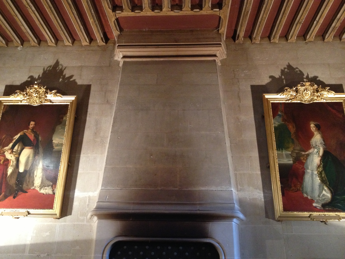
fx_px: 349
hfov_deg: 52.6
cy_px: 130
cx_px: 172
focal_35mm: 35
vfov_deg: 40.7
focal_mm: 4.28
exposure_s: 1/15
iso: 400
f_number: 2.4
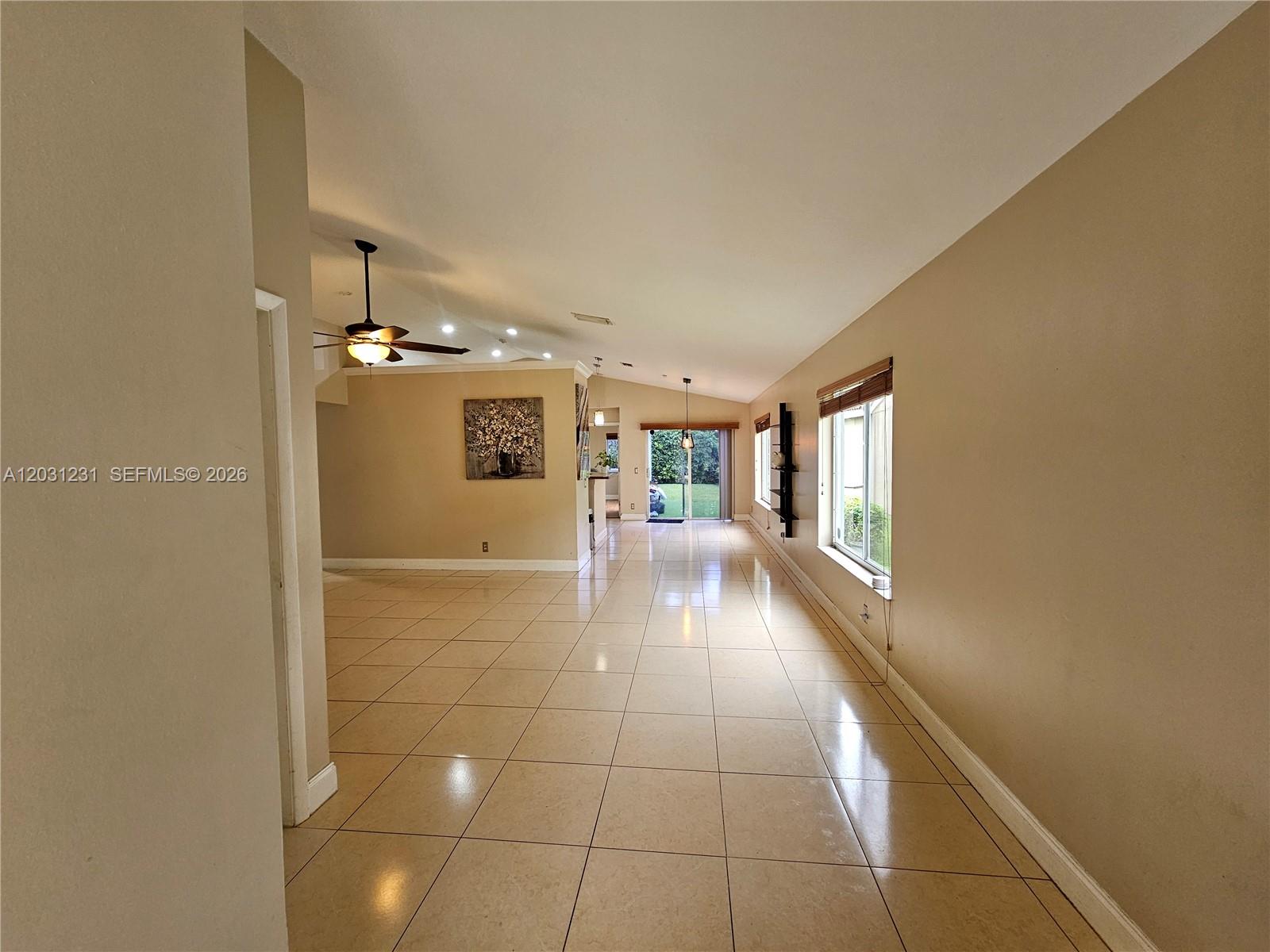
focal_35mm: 13
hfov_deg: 106.2
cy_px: 476
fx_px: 477
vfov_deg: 89.9
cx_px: 635
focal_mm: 2.2
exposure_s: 1/60
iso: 125
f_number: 2.2
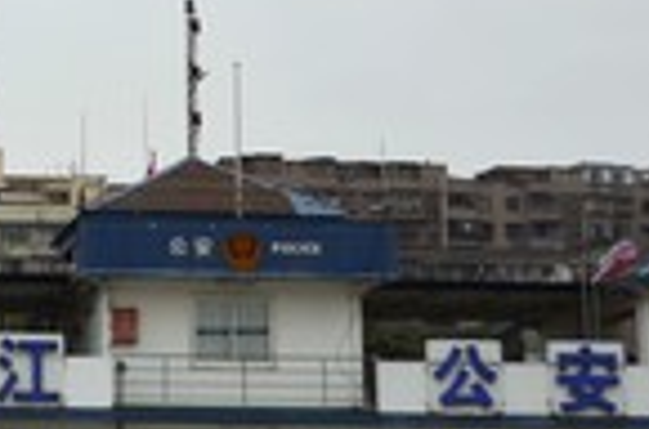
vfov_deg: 9.4
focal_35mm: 145
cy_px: 177
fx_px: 2608
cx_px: -237
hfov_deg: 13.6
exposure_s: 1/250
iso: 100
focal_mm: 28
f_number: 5.6
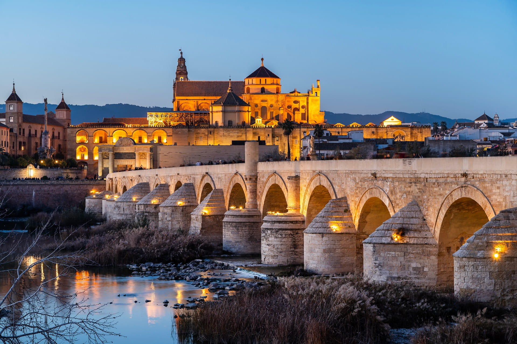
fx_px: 1076
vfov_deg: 18.2
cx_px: 258
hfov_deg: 27.0
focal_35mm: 75
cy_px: 172
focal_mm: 75
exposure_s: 2
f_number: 8
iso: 100
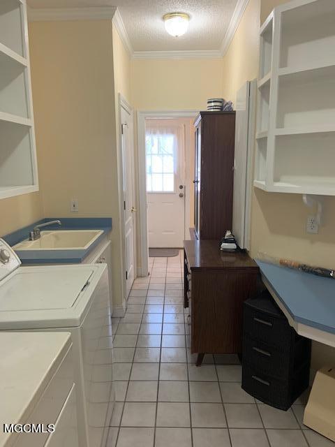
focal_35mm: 26
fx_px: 335
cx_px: 168
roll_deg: +1.4
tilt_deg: -8.9
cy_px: 224
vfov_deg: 67.3
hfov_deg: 53.1
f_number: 1.8
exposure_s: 1/60
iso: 200
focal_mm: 4.25
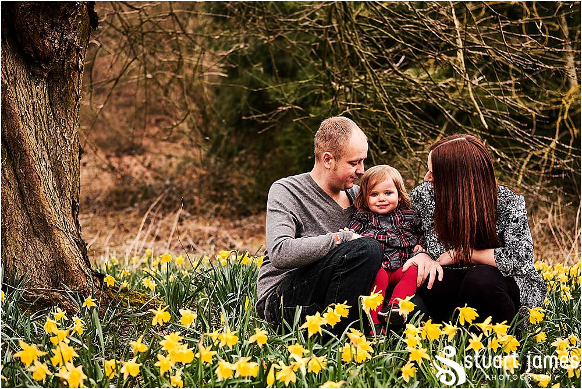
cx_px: 291
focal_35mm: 75
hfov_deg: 27.0
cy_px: 194
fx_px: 1213
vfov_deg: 18.2
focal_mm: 50
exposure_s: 1/500
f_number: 2.5
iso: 640
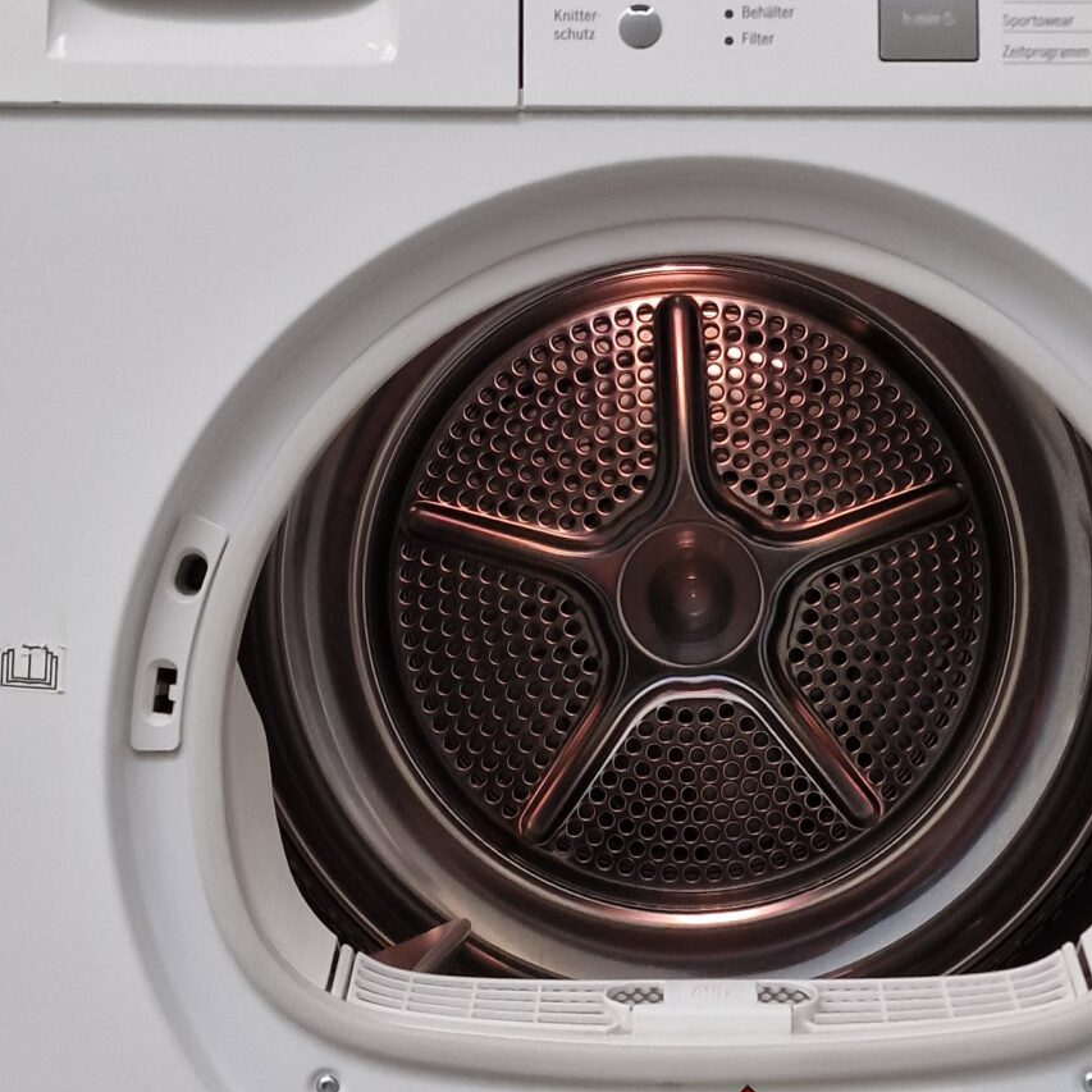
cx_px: 686
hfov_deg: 28.1
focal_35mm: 61
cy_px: 603
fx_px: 2177
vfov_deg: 28.1
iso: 160
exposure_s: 1/100
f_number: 1.8
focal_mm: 6.4
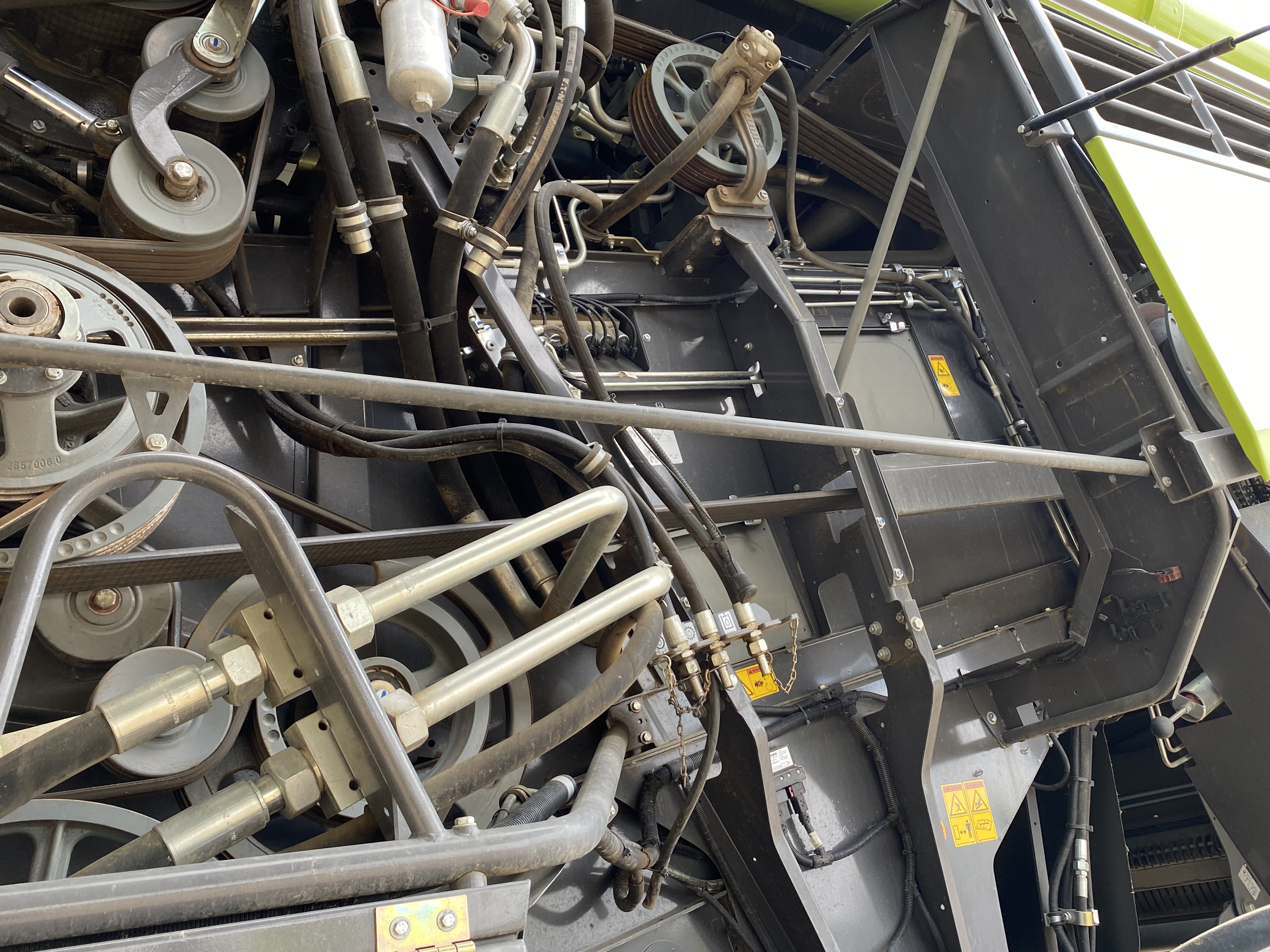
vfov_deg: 46.7
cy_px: 429
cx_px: 720
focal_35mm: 30
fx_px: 1101
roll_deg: +8.4
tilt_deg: +25.0
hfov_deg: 59.7
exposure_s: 1/121
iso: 40
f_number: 1.8
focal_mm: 4.25
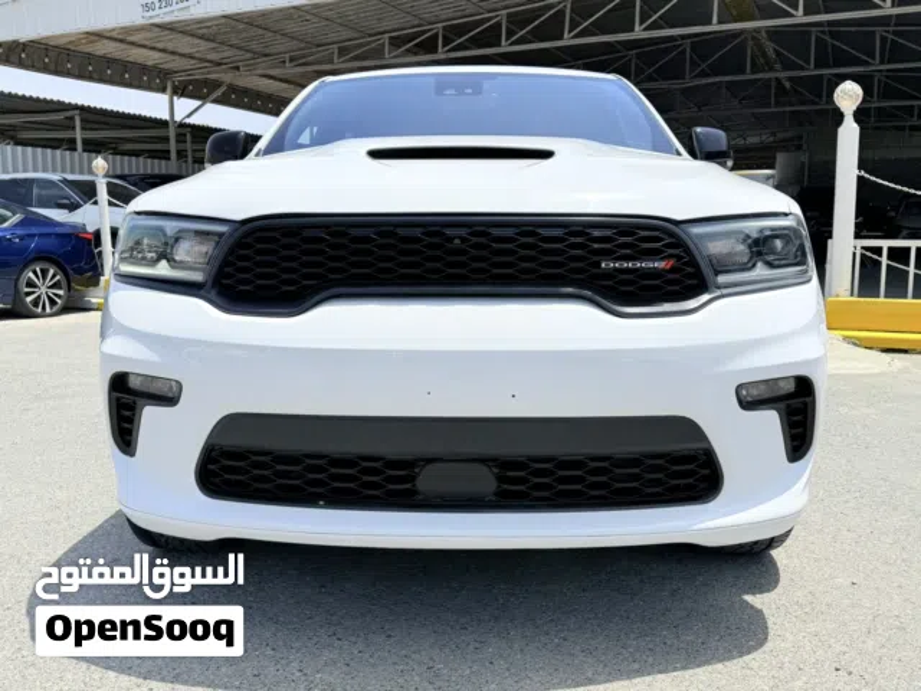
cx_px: 460
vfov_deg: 56.8
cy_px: 346
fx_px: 639
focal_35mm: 24
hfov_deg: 71.6
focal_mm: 6.76
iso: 80
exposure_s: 1/6173
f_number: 1.78
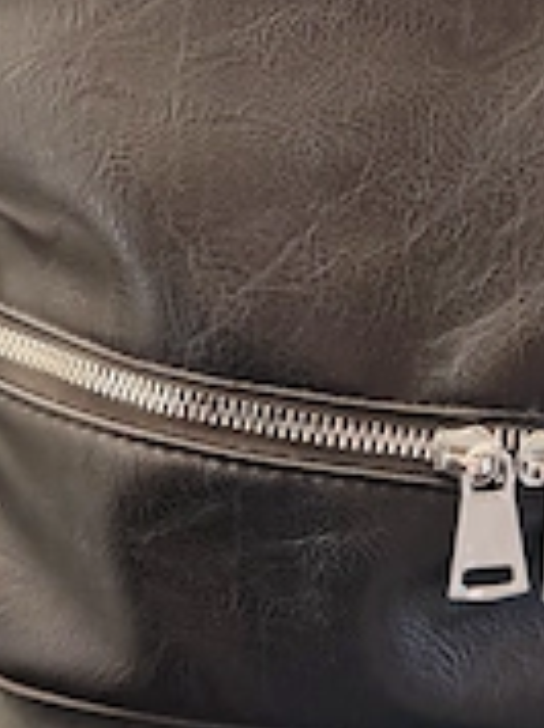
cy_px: 282
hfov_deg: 26.5
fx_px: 1134
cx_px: 425
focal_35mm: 54
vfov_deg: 35.4
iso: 3428
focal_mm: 5.25
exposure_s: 1/16.7
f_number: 1.75
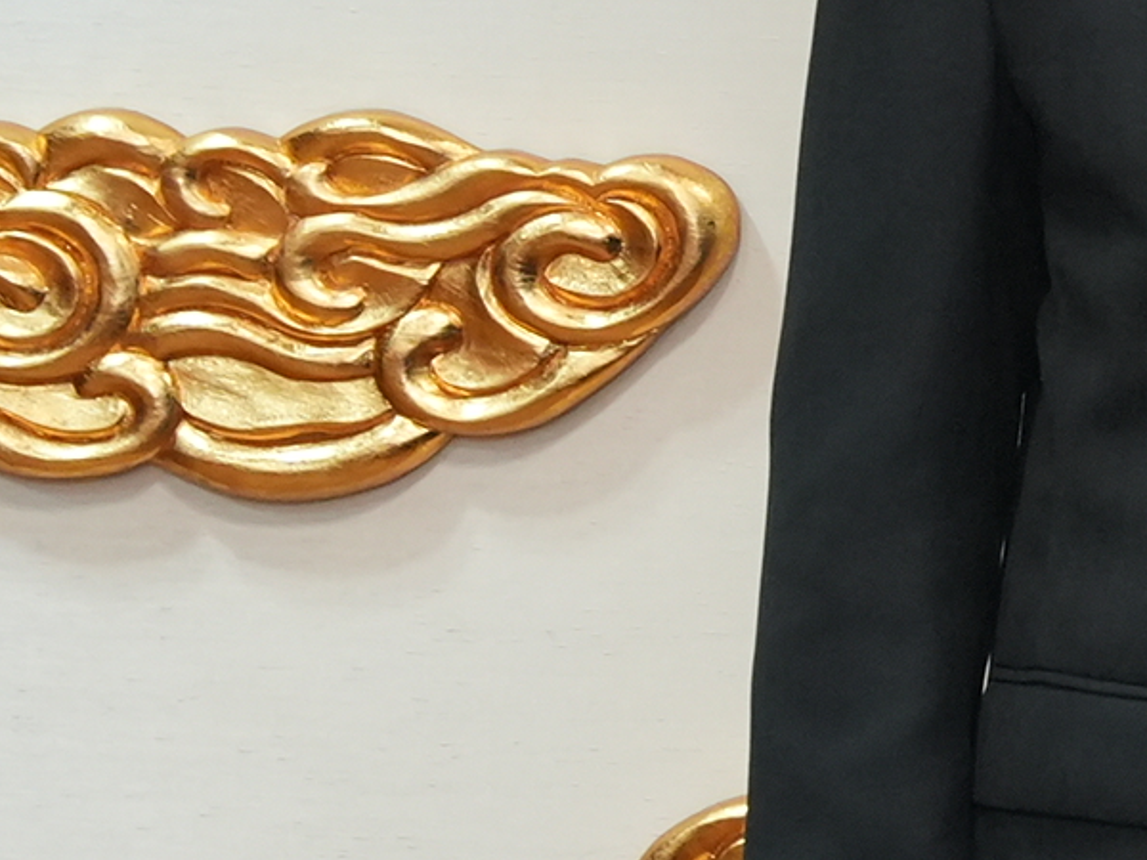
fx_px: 10040
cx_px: 3347
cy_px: 97
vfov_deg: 4.9
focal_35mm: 303
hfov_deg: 6.1
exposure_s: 1/125
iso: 2500
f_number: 4
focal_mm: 54
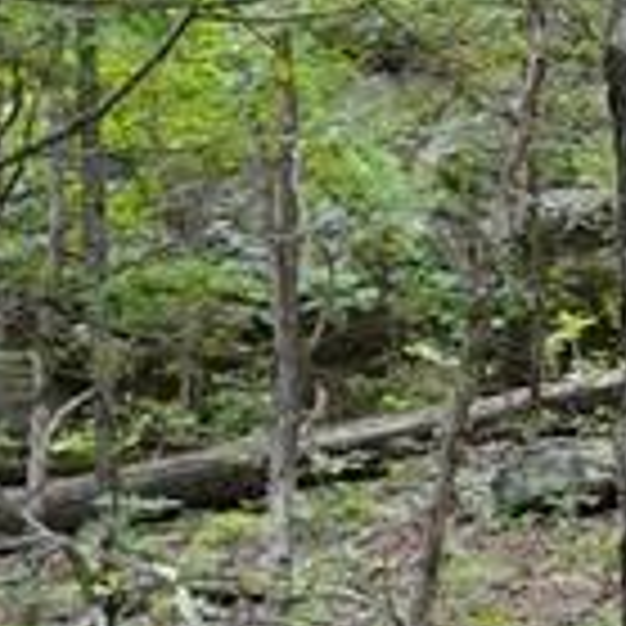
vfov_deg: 9.3
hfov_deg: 8.4
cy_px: 504
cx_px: 1608
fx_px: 3846
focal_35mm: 188
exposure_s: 1/160
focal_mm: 20
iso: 400
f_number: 4
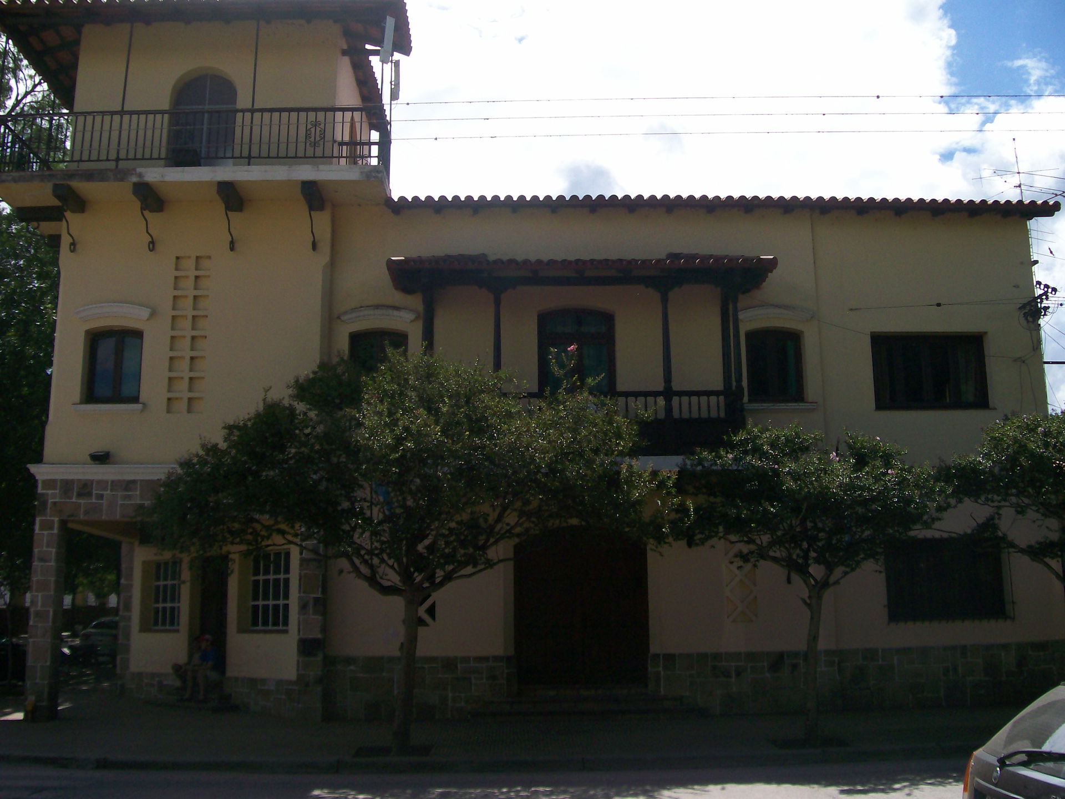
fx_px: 1108
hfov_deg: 51.4
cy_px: 400
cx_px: 532
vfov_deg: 39.7
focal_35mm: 36
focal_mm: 6
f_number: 4.8
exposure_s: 1/1401
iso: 80
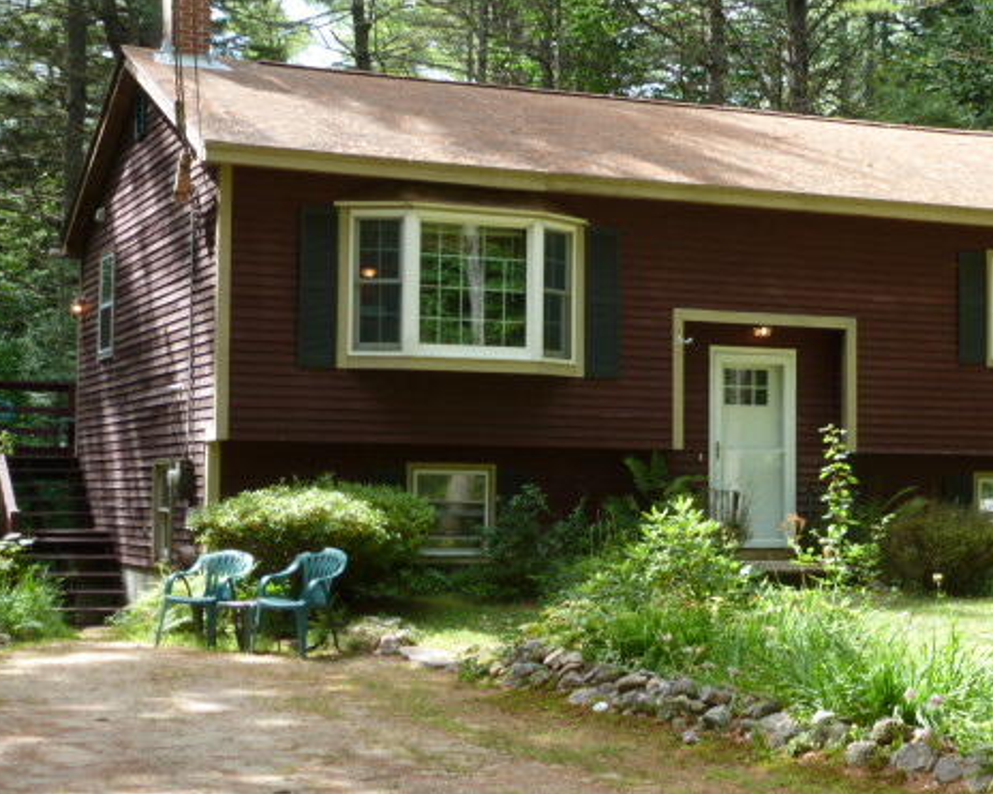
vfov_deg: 23.1
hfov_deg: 28.6
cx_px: 651
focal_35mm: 66
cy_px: 407
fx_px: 1939
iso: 100
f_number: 4.1
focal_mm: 8.7
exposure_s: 1/80
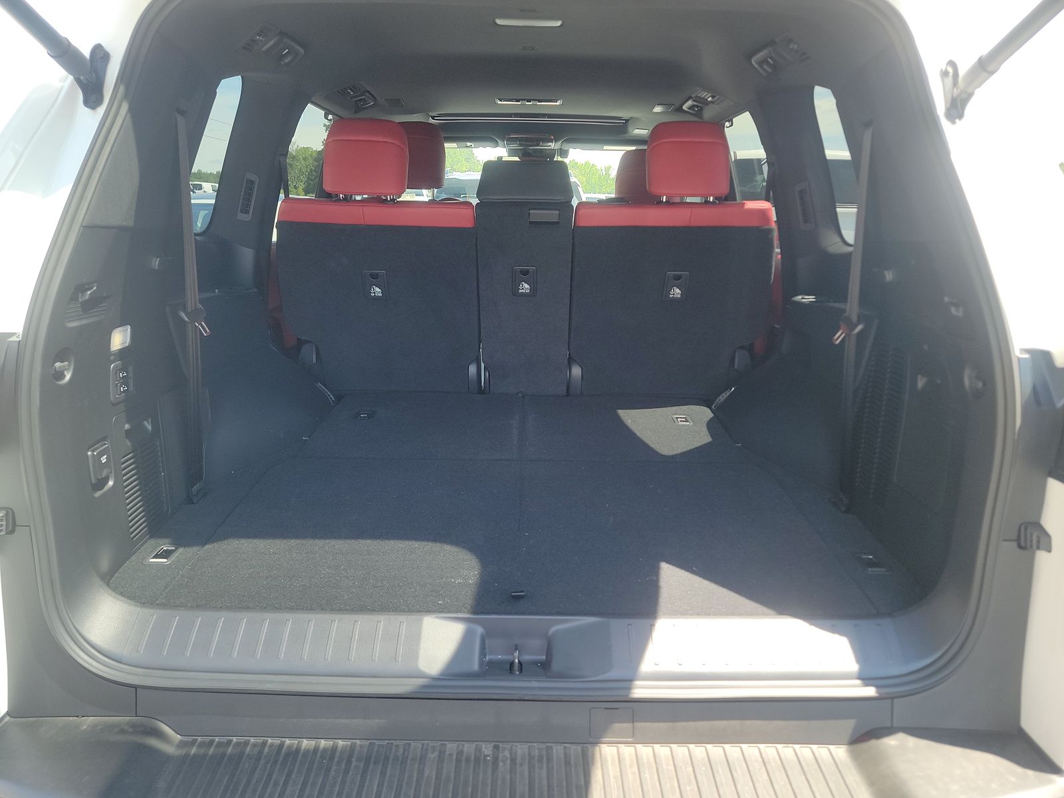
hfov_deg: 71.6
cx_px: 532
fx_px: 738
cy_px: 399
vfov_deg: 56.8
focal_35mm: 24
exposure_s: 1/119
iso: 84
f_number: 1.8
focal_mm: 6.7
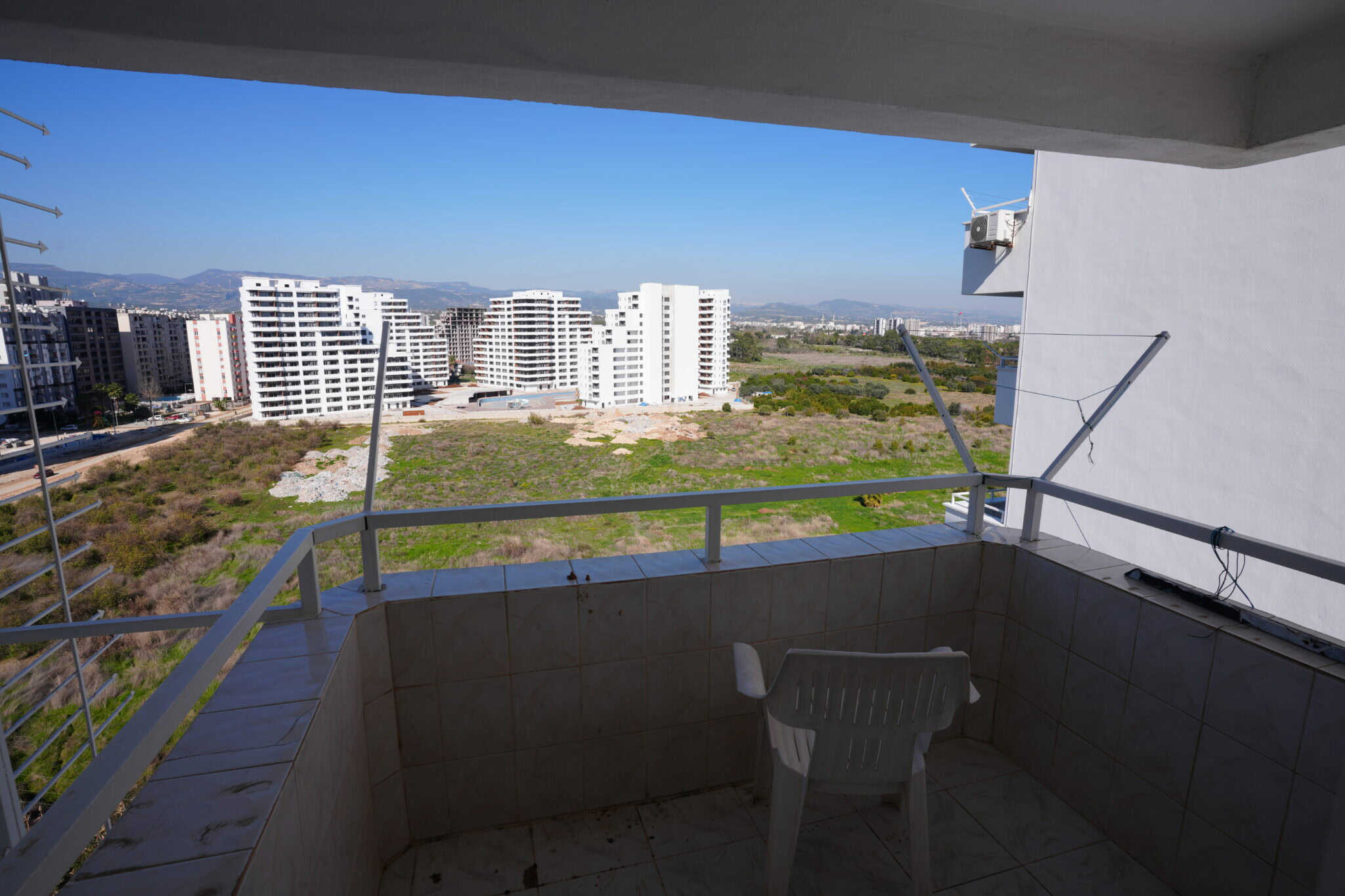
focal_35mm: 17
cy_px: 448
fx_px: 635
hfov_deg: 93.3
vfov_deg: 70.4
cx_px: 672
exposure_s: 1/200
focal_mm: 17
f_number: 10
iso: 100
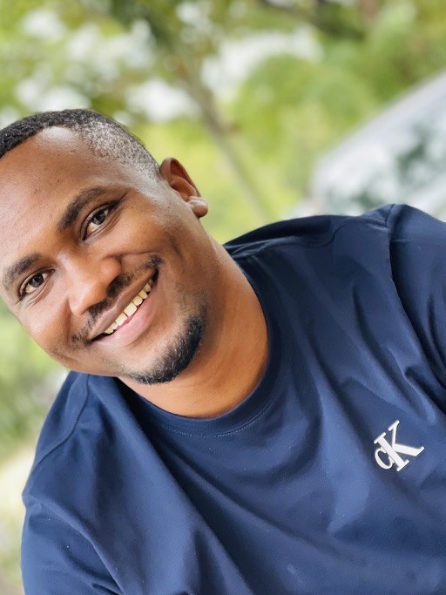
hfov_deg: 15.4
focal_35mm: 96
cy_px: 218
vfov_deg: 20.4
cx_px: 191
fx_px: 1650
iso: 125
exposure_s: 1/121
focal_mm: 7.5
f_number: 2.2
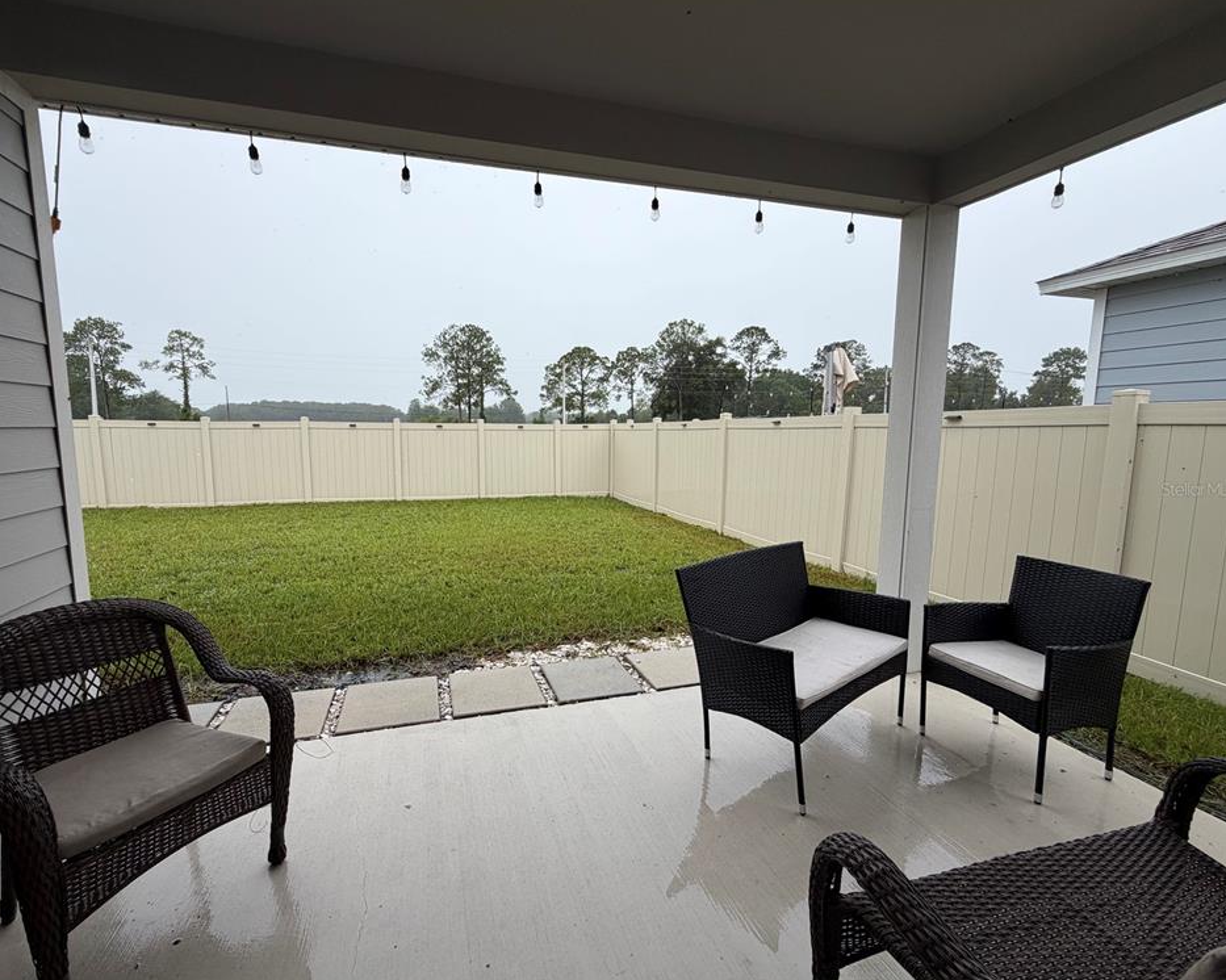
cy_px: 489
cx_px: 568
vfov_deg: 84.0
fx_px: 544
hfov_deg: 96.6
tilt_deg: -6.4
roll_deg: +0.5
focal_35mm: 15
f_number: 2.2
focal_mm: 2.22
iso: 40
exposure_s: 1/510
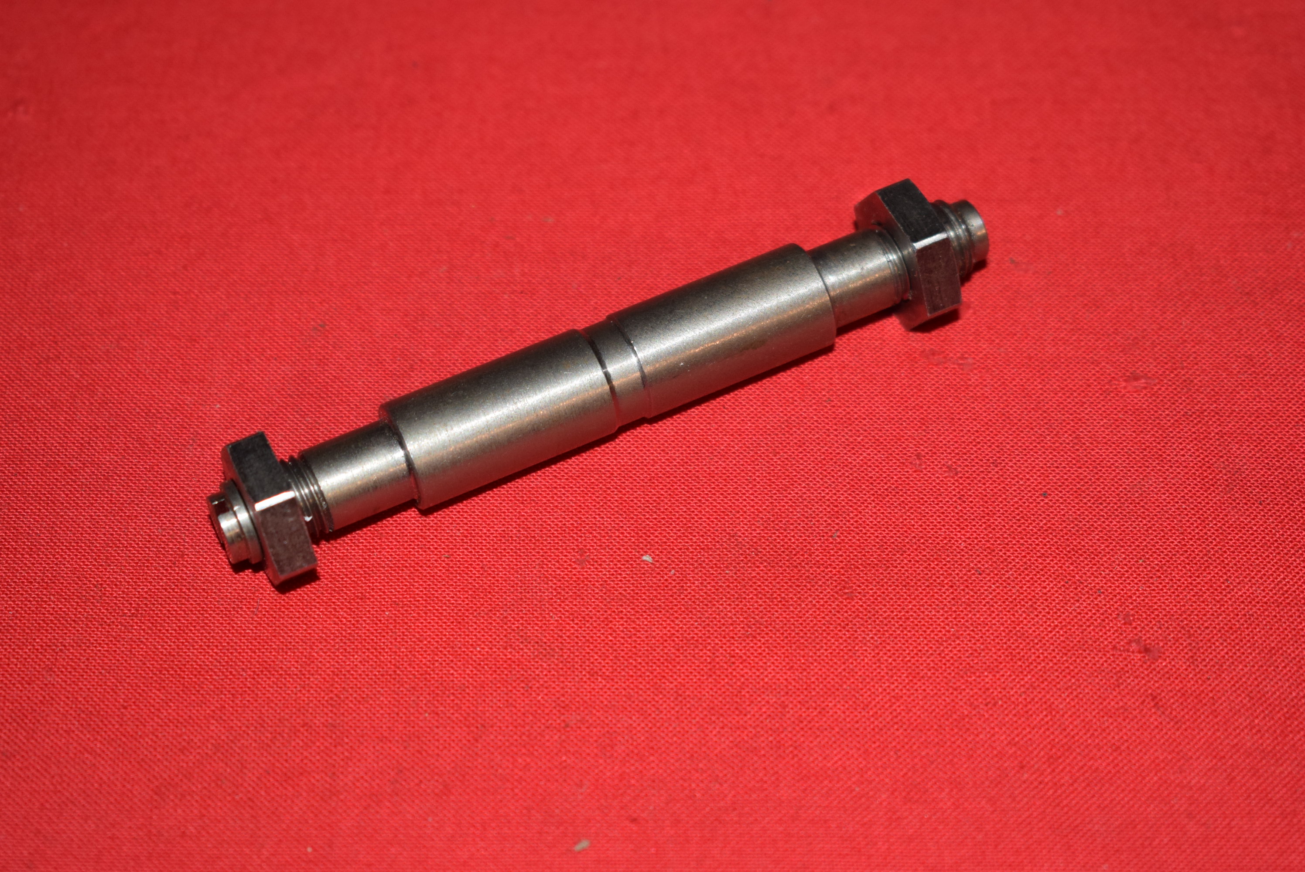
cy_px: 436
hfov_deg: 24.6
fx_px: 2993
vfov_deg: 16.6
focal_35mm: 82
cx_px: 652
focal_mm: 55
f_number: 5.6
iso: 640
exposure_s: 1/125
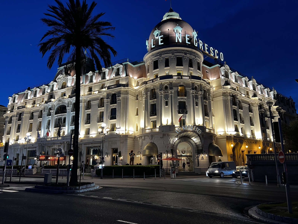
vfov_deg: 53.1
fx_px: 224
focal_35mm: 26
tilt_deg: +13.3
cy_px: 112
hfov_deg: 67.3
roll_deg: +0.8
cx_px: 149
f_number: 1.5
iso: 80
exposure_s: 1/50
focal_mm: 5.7
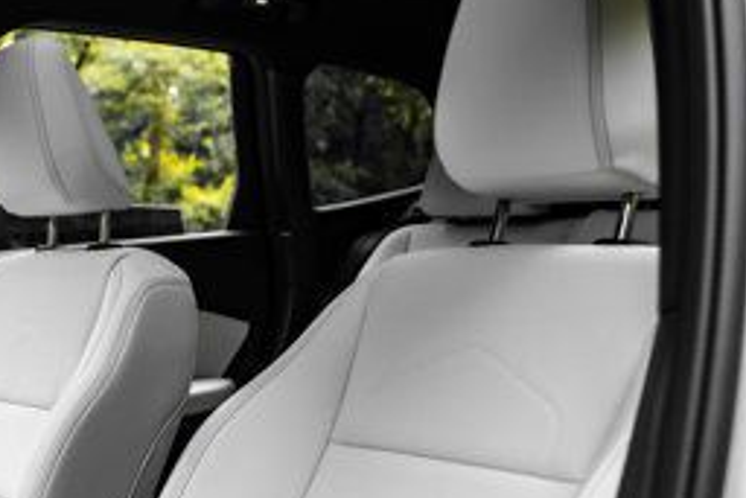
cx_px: 125
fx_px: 1244
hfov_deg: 32.3
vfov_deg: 22.3
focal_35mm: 60
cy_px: 415
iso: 400
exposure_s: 1/320
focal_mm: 24
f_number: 2.8
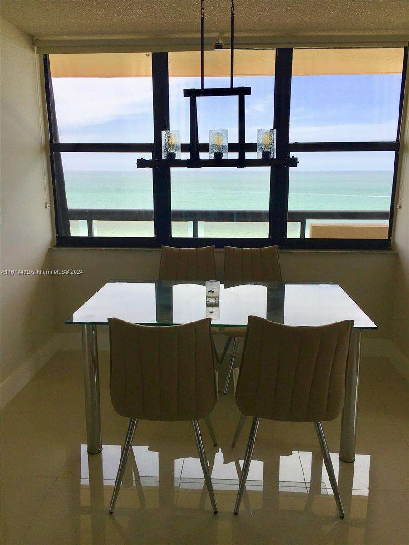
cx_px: 204
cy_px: 272
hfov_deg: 48.2
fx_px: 457
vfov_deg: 61.7
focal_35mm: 29
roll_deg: +1.1
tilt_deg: -11.0
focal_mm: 4.15
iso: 25
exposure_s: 1/705
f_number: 2.2
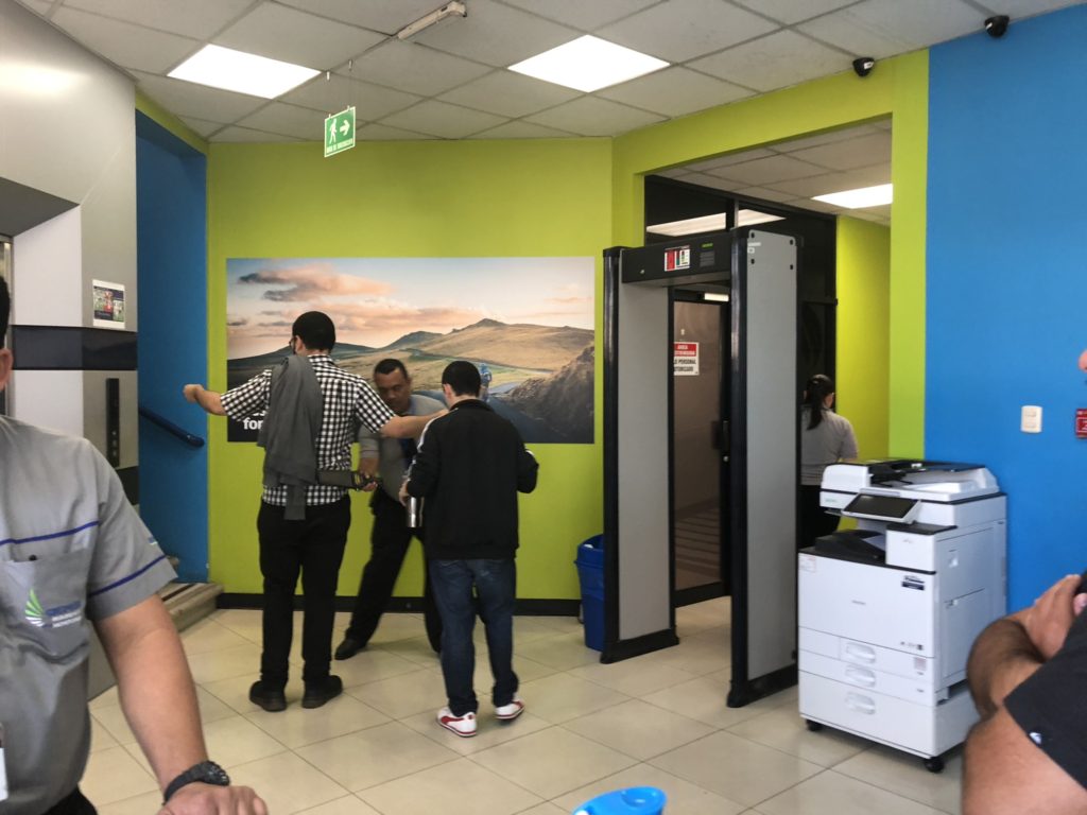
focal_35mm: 28
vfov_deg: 49.7
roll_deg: +1.4
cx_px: 544
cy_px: 408
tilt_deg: -1.3
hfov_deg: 63.4
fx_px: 879
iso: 40
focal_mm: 4
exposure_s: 1/17
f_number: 1.8
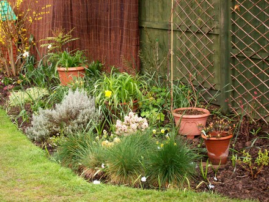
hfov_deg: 22.5
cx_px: 134
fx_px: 676
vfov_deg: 17.0
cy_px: 101
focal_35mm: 87
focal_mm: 14.3
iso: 140
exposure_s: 1/109
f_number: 4.3
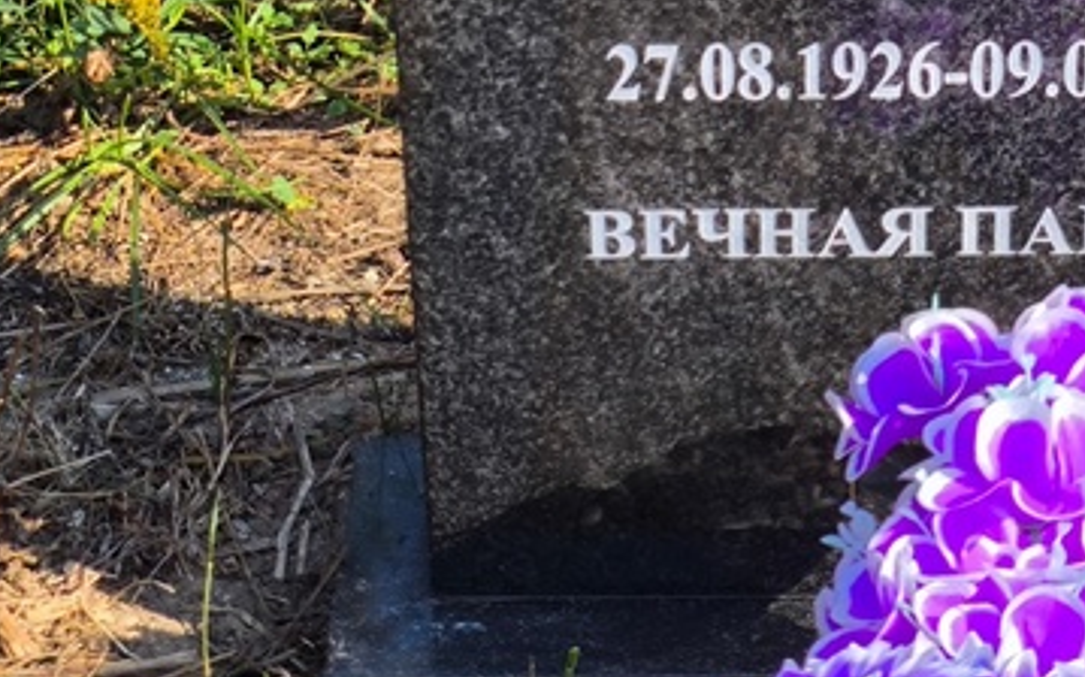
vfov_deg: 11.0
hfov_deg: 17.6
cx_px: 848
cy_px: 21
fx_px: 3488
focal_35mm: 118
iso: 50
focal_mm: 4.71
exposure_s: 1/772
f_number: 1.7
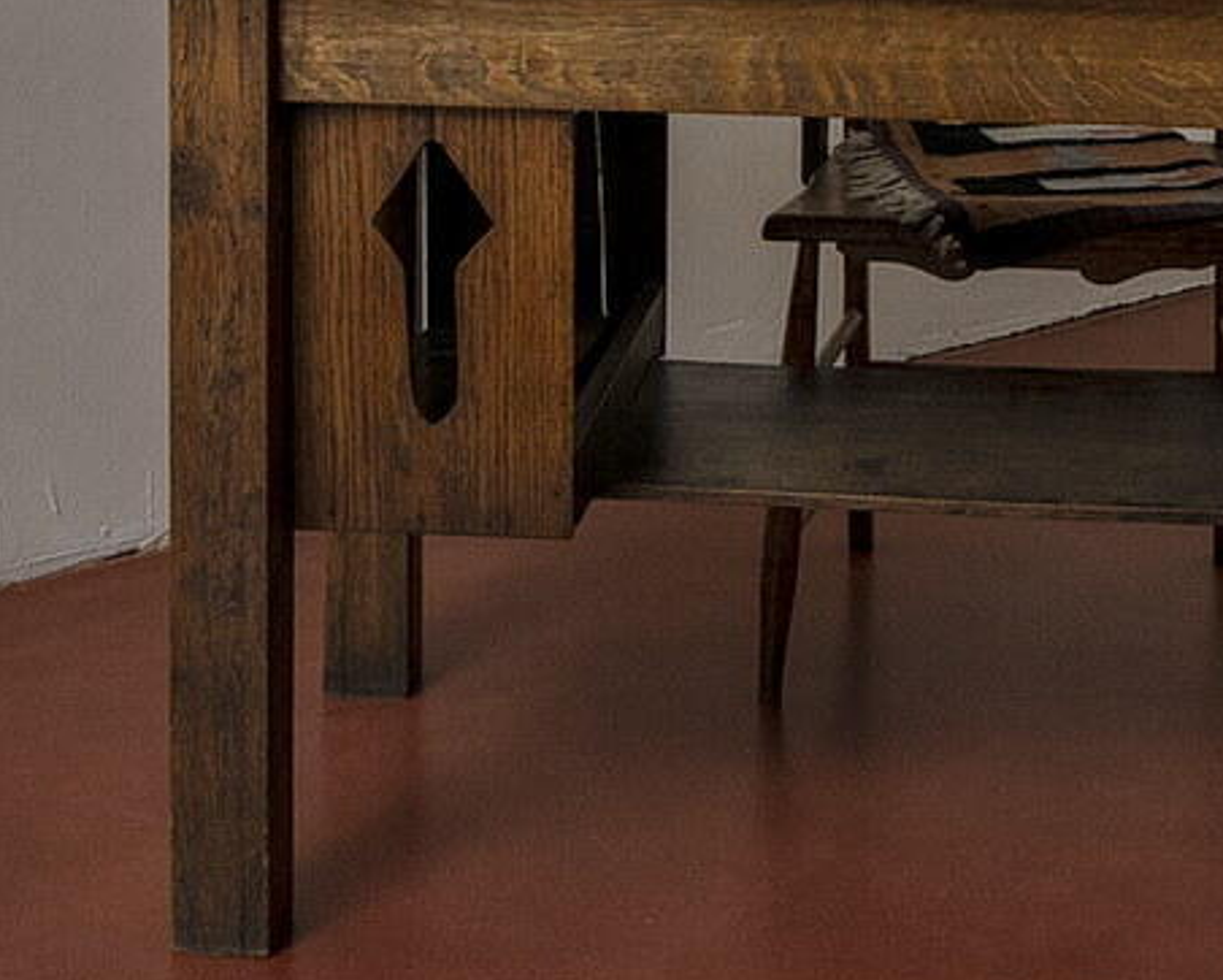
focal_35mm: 93
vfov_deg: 14.3
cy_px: -880
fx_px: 3368
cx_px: 706
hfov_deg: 20.6
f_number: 7.1
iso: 200
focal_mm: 16
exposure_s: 1/160
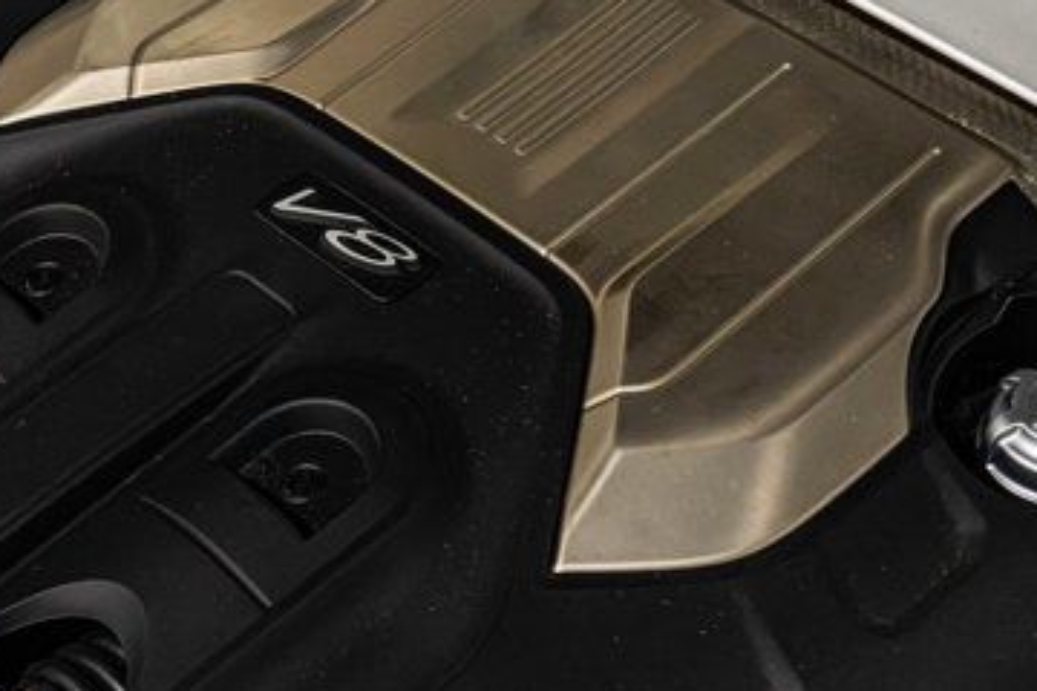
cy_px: 376
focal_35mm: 91
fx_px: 2621
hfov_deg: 22.3
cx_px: 328
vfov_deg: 15.0
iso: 1250
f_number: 4
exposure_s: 1/125
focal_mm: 32
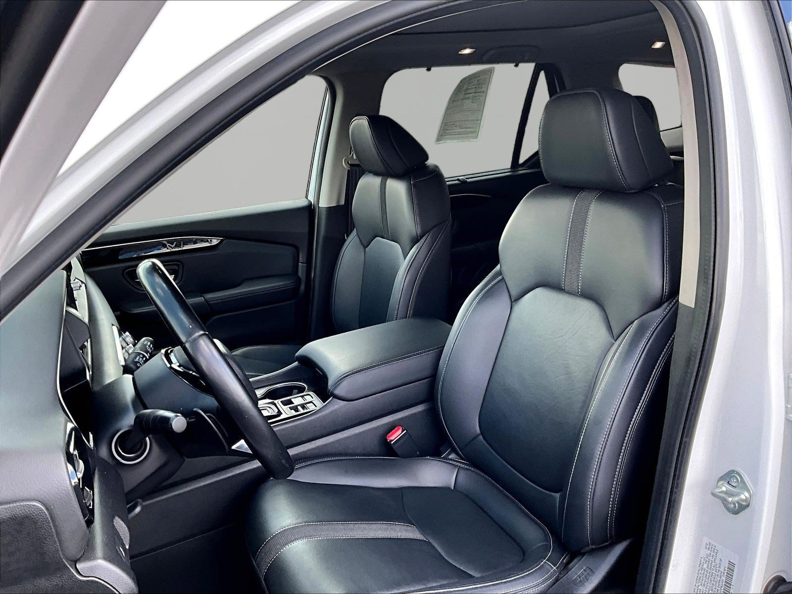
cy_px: 297
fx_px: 664
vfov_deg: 48.2
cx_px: 396
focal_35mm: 29
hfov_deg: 61.7
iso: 32
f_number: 1.8
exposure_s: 1/122
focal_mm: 3
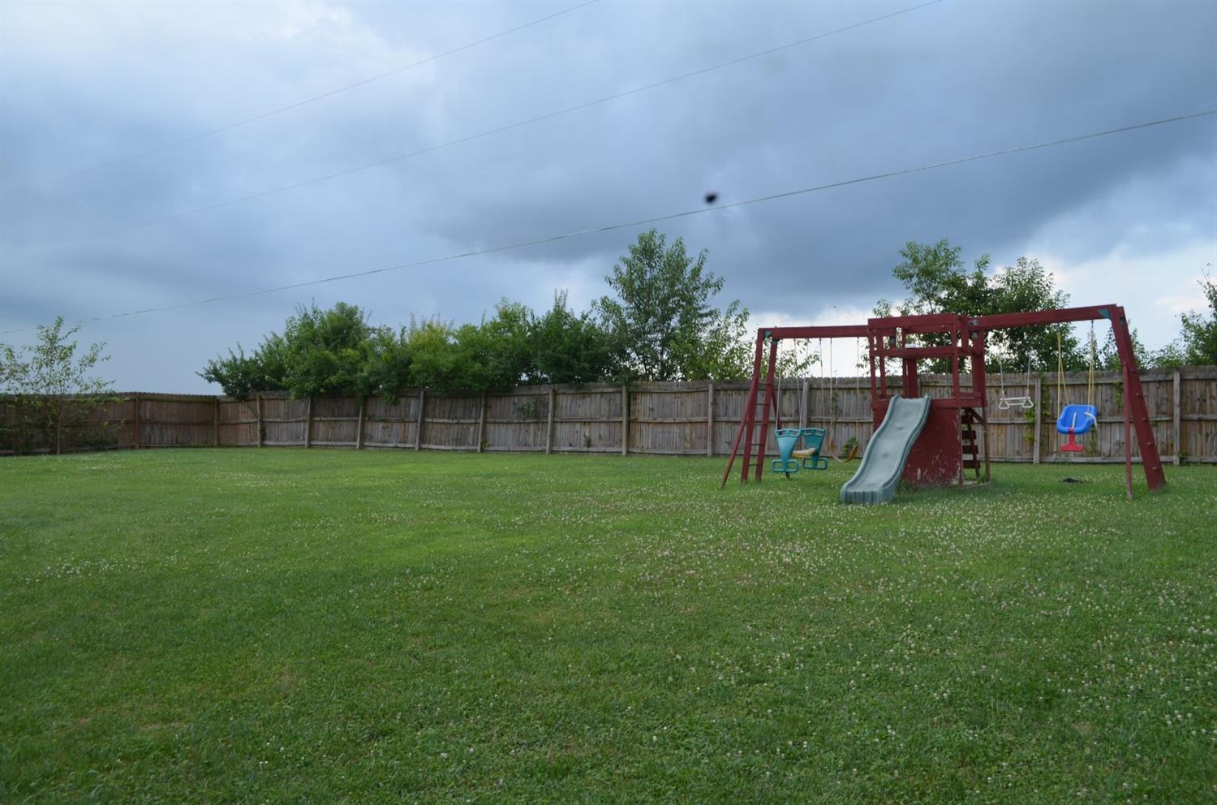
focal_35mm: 33
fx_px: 1113
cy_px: 402
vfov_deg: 39.8
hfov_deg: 57.3
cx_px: 608
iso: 200
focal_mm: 22
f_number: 7.1
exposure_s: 1/200
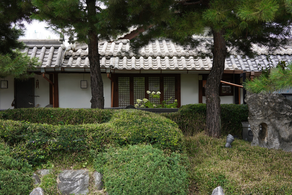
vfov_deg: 37.9
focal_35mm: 35
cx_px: 146
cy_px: 98
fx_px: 284
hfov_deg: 54.4
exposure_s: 1/100
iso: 125
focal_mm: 35
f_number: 6.3
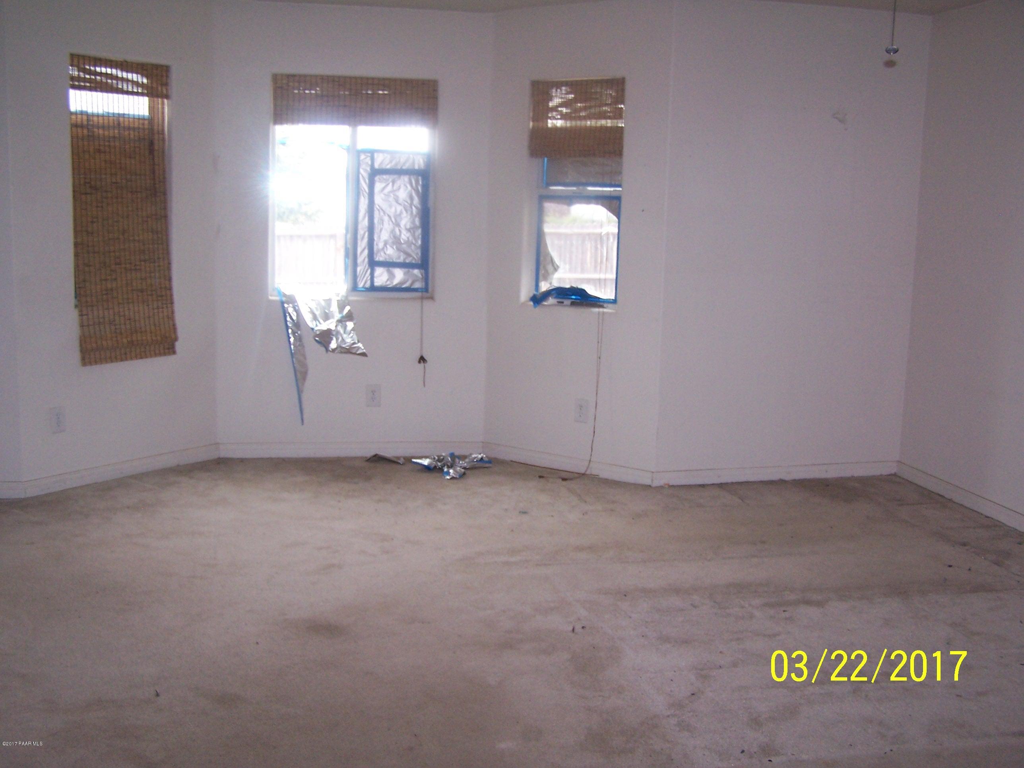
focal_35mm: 38
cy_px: 384
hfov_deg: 49.0
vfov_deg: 37.7
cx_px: 512
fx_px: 1124
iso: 140
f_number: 2.8
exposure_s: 1/60
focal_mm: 6.3
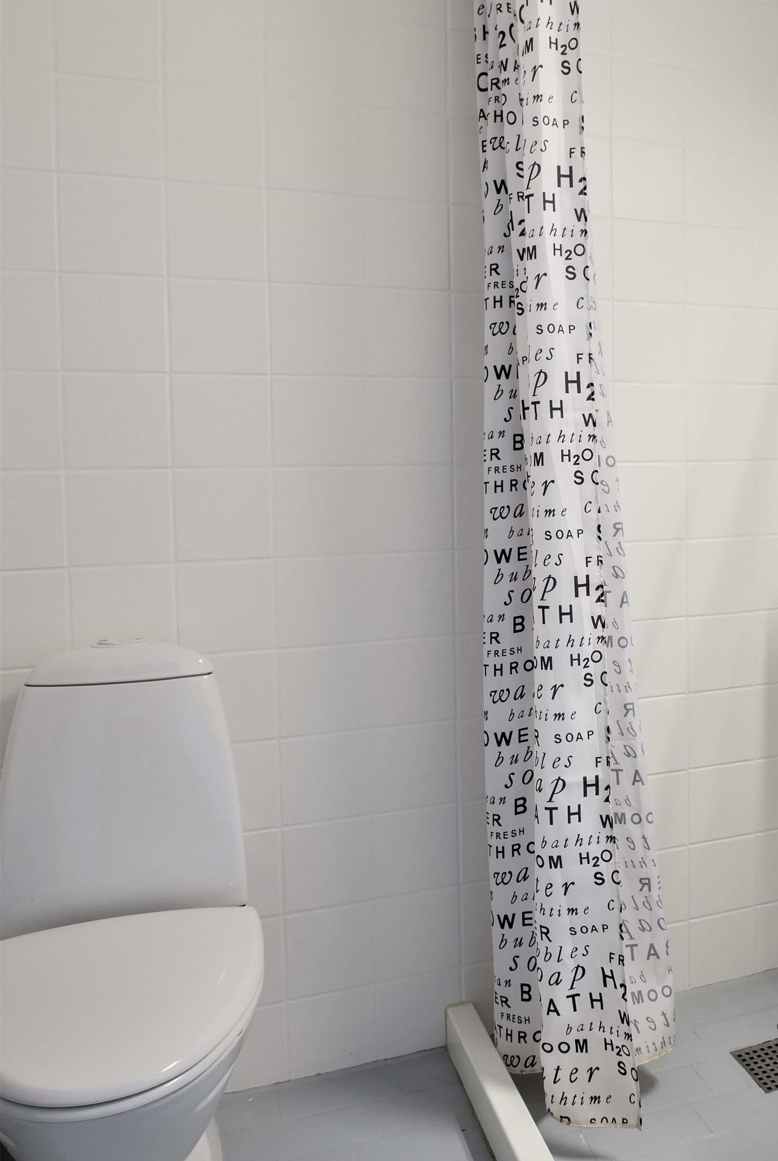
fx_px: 969
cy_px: 537
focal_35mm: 30
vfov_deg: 61.8
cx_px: 684
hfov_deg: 40.7
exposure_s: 1/1.25
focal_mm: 17
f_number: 9
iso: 200
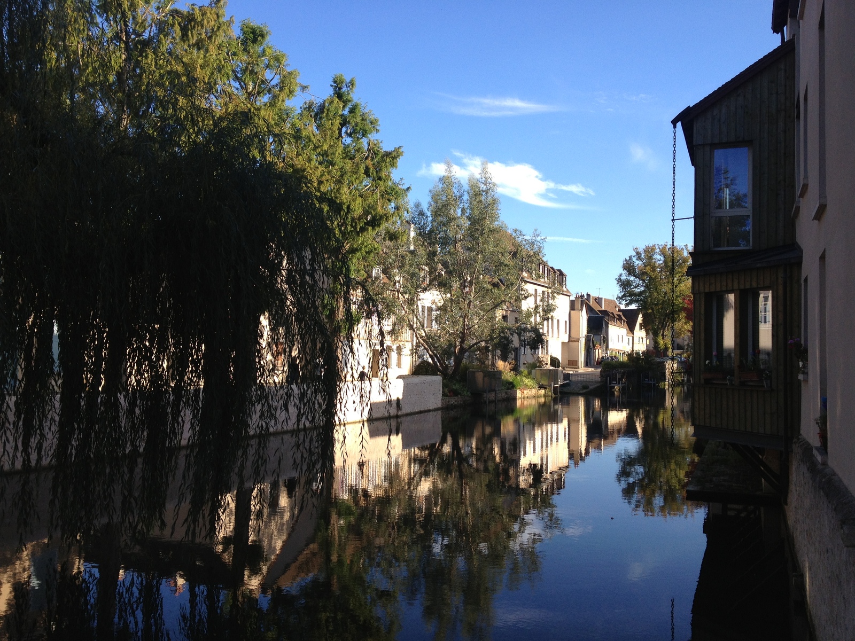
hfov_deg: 52.6
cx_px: 428
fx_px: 864
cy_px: 320
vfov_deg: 40.7
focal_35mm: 35
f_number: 2.4
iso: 50
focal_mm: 4.28
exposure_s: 1/635
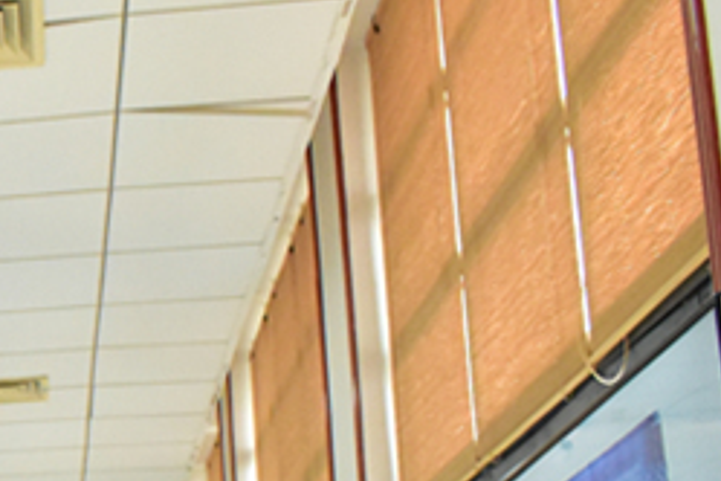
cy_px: 594
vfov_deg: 14.8
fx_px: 1782
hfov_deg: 19.8
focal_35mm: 89
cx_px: -365
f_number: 6.3
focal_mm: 18
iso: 4000
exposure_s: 1/160
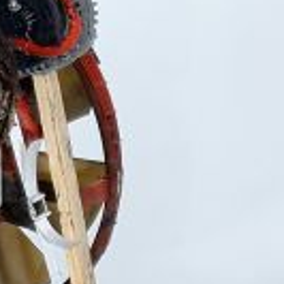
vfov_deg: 18.9
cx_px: -301
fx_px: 854
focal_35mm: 92
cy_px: 160
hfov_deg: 15.0
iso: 125
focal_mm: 6.4
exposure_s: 1/50
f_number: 1.8
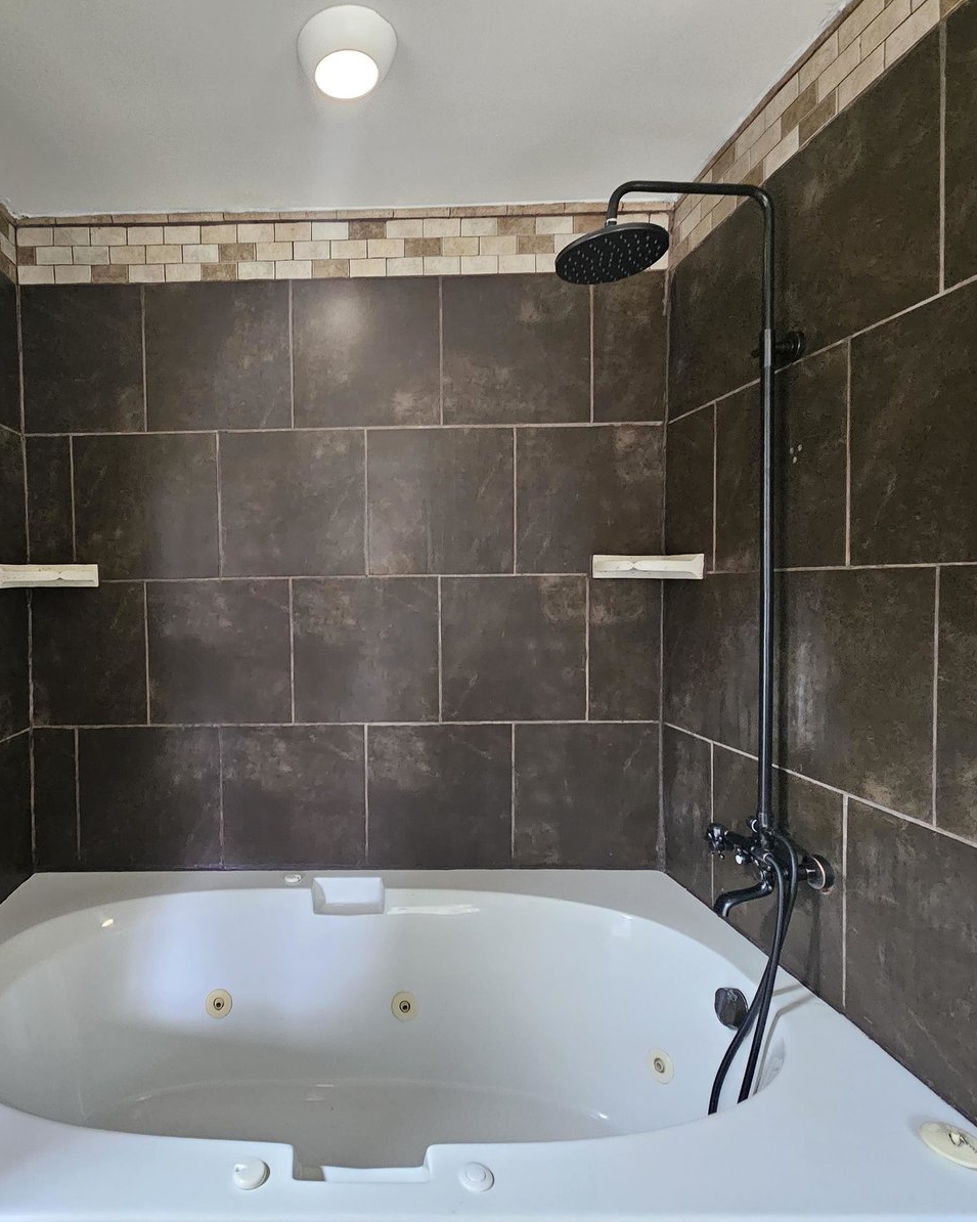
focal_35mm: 17
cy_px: 612
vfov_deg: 89.6
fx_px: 615
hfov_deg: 74.8
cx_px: 332
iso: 1000
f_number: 2.2
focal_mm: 2.2
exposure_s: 1/24
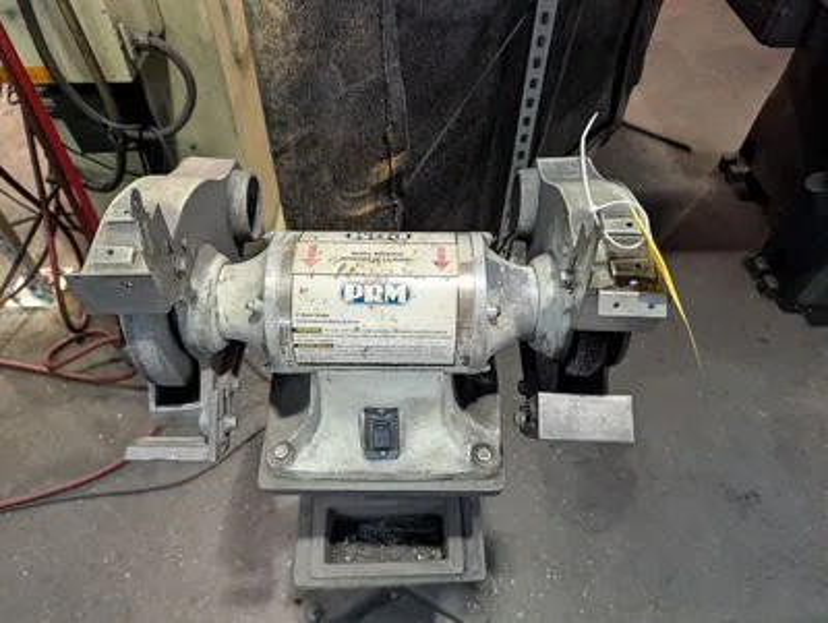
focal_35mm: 24
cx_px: 414
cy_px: 312
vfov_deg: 56.9
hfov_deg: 71.5
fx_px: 575
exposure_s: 1/120
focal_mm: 6.9
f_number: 1.68
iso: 958
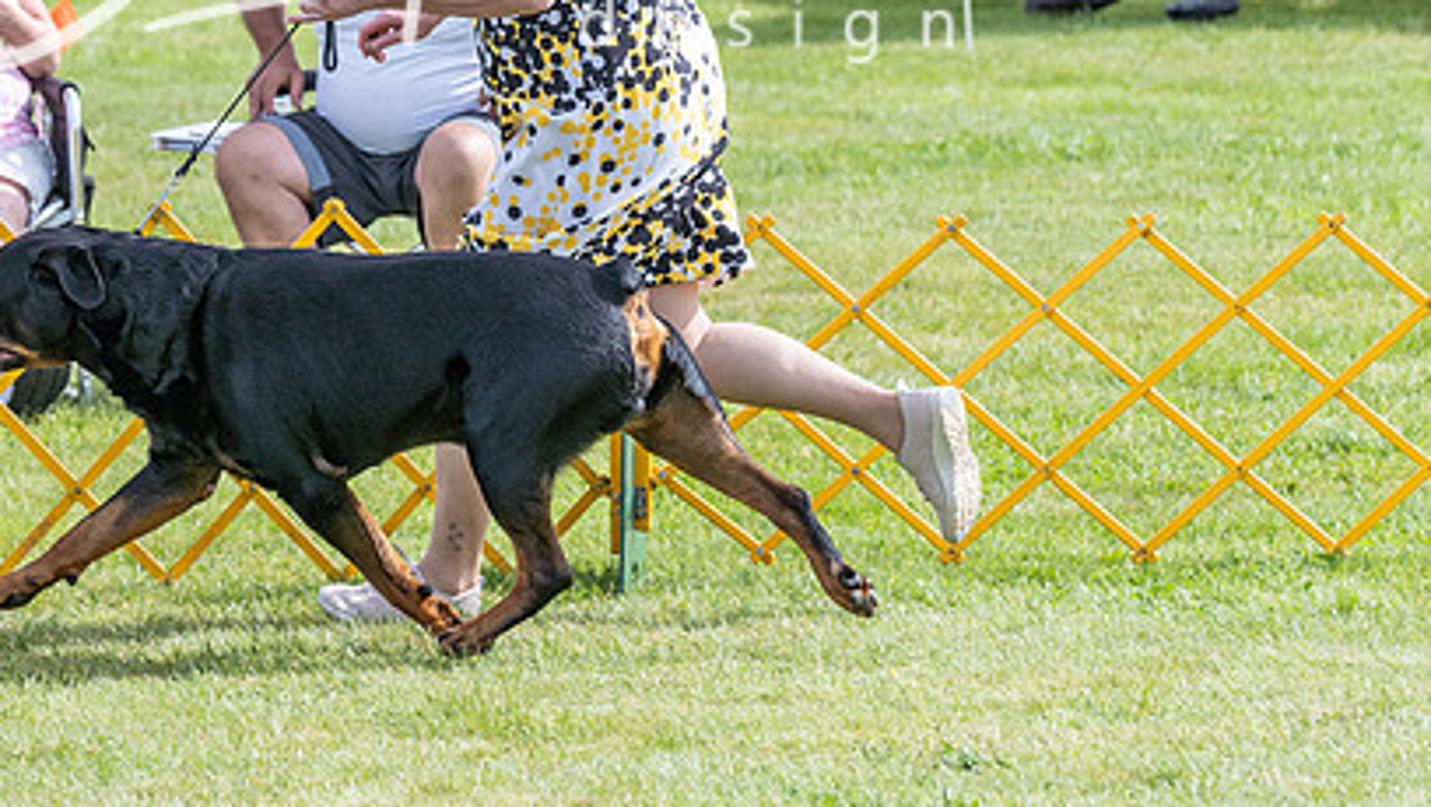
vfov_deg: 4.5
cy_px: 49
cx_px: 294
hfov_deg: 8.0
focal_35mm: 270
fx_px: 10250
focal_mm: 138
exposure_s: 1/1250
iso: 400
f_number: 5.6
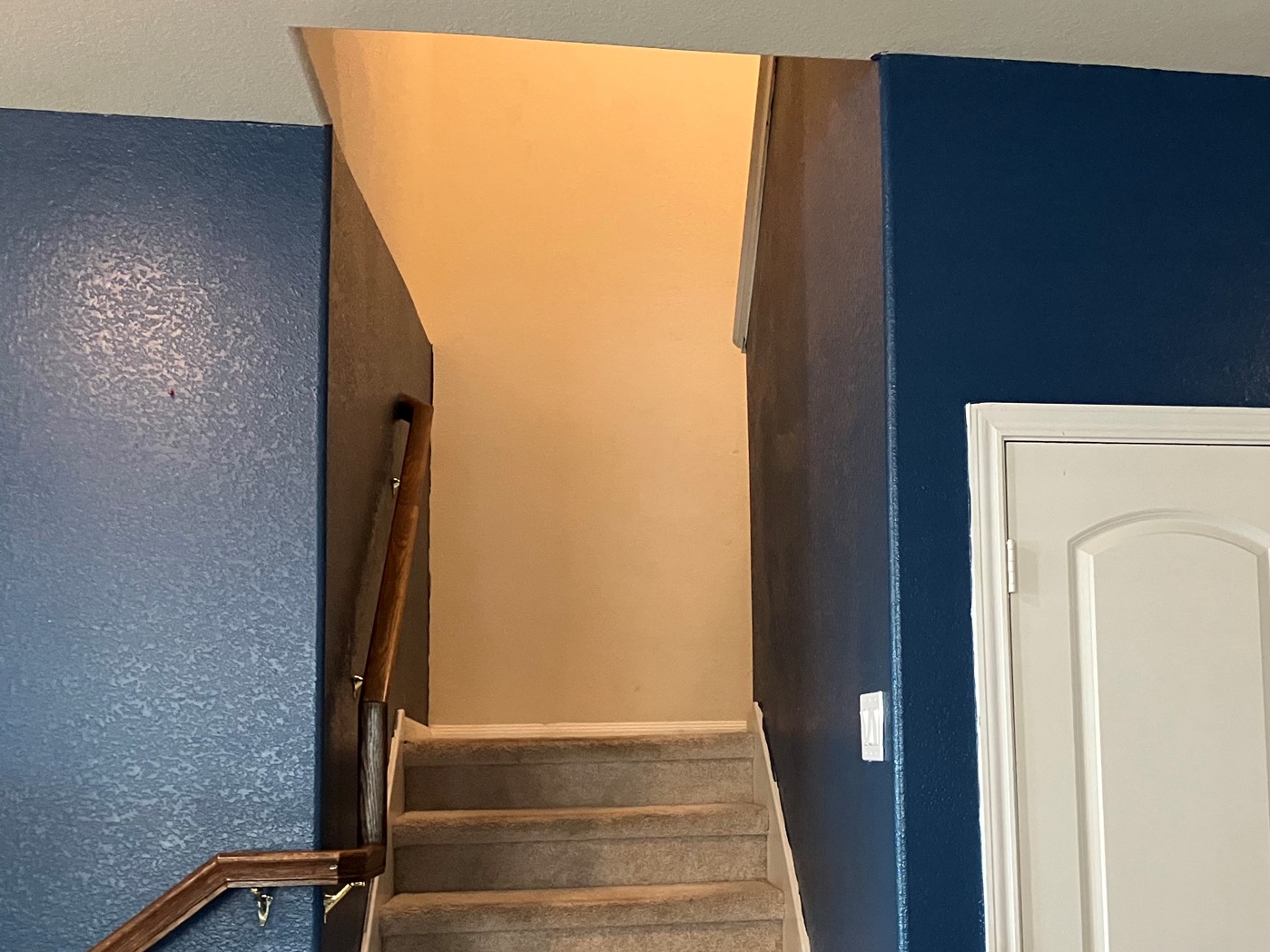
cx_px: 832
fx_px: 1504
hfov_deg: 45.2
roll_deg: +1.2
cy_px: 631
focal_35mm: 41
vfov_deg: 34.8
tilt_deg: +6.9
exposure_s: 1/60
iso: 320
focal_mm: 3.99
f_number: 1.8
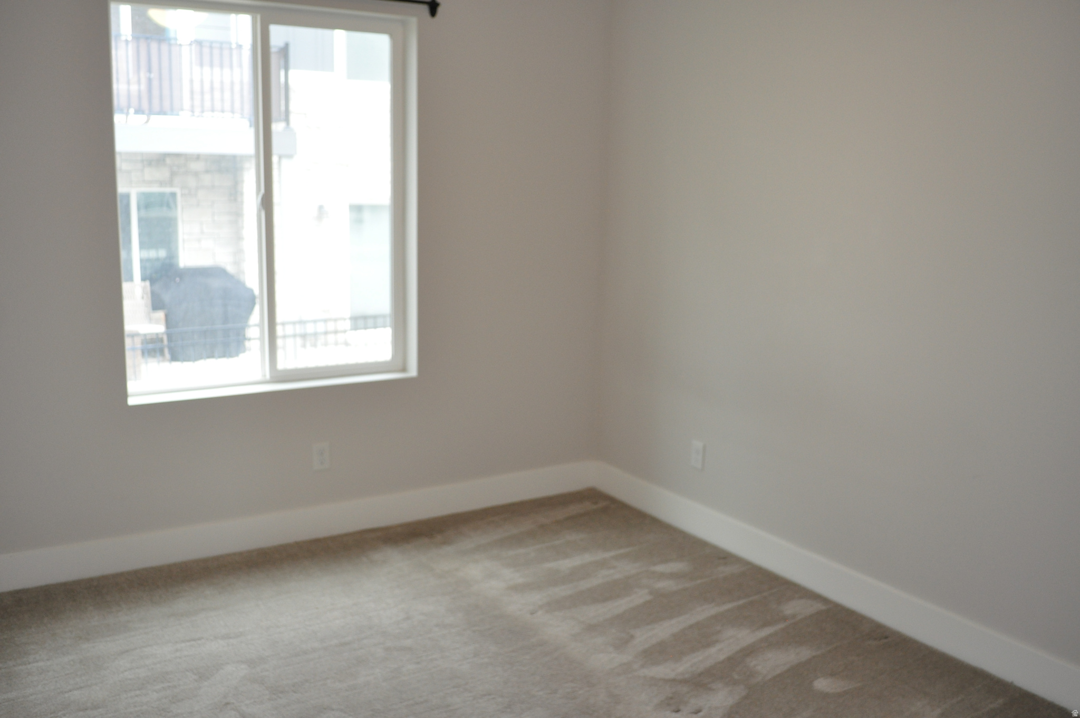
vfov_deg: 39.9
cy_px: 359
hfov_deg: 57.3
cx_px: 540
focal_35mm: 33
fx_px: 989
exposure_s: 1/100
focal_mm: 22
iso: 800
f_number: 3.8
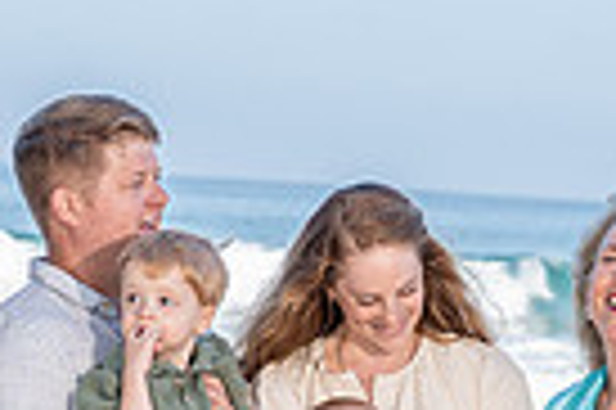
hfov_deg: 6.1
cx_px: 400
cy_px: 588
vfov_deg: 4.0
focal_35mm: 340
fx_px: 5811
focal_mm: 80
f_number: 6.3
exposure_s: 1/320
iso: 160
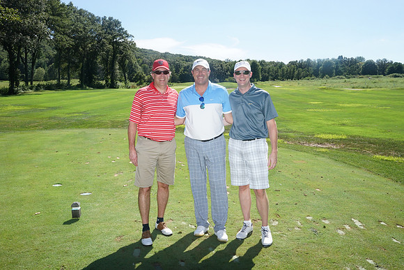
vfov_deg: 40.0
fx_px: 370
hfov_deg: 57.2
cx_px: 202
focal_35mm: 33
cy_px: 135
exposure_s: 1/250
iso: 800
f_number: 18
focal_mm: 33
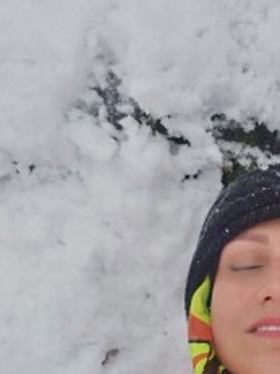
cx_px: 287
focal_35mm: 59
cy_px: 287
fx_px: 637
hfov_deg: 23.6
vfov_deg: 32.0
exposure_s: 1/239
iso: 100
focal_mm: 3.62
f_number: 2
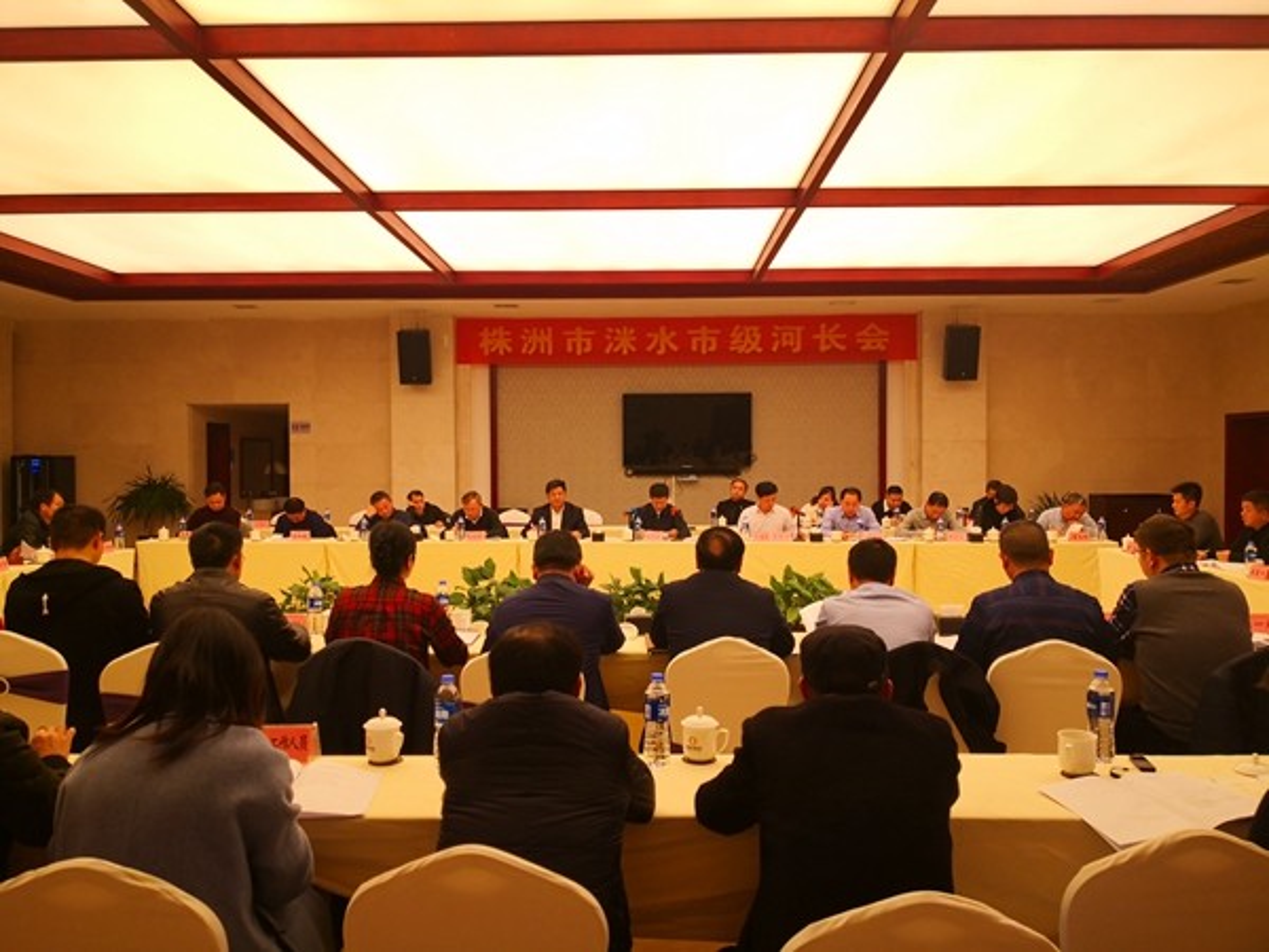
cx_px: 634
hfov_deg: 65.3
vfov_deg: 51.4
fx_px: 990
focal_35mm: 27
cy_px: 476
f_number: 1.6
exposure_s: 1/50
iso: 80
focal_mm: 3.95
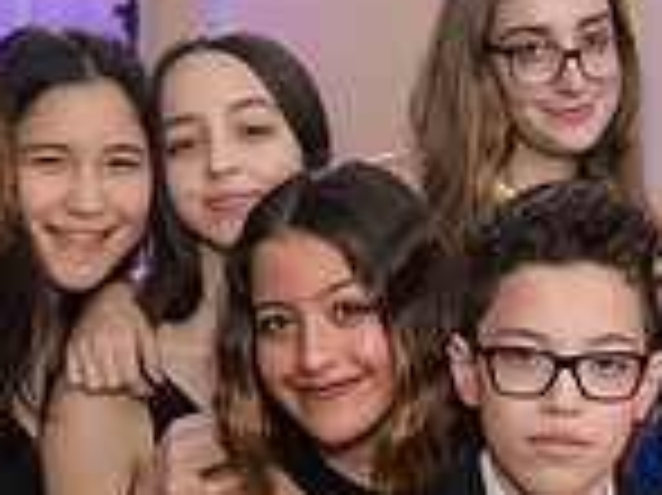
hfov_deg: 17.7
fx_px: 2102
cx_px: 545
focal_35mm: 110
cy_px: 407
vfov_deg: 13.4
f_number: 3.2
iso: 1250
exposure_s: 1/125
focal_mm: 29
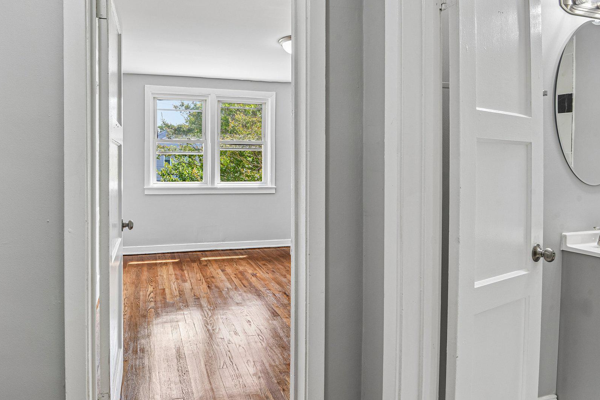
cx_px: 229
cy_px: 159
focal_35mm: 23
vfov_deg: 54.7
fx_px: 383
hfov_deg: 74.9
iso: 400
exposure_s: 1/60
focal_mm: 18
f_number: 8
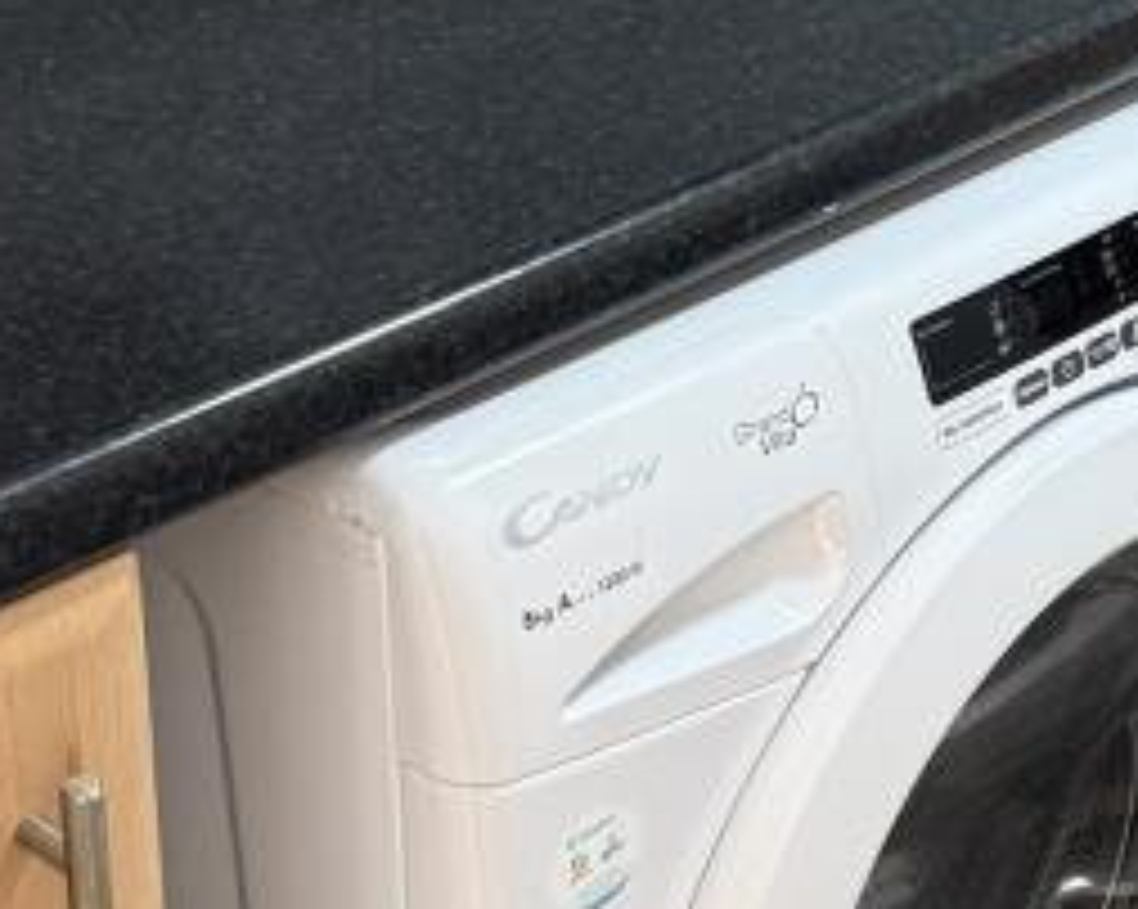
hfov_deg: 19.2
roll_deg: -5.7
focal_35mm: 95
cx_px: 1313
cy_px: 238
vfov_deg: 16.1
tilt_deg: -25.7
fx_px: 3197
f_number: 1.78
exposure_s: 1/50
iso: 200
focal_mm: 6.76
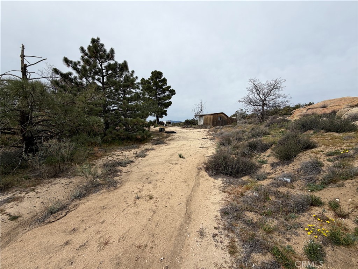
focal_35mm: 14
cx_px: 179
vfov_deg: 85.7
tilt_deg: -3.9
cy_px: 134
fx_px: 145
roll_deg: -2.0
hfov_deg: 102.1
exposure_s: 1/985
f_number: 2.2
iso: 20
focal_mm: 2.22
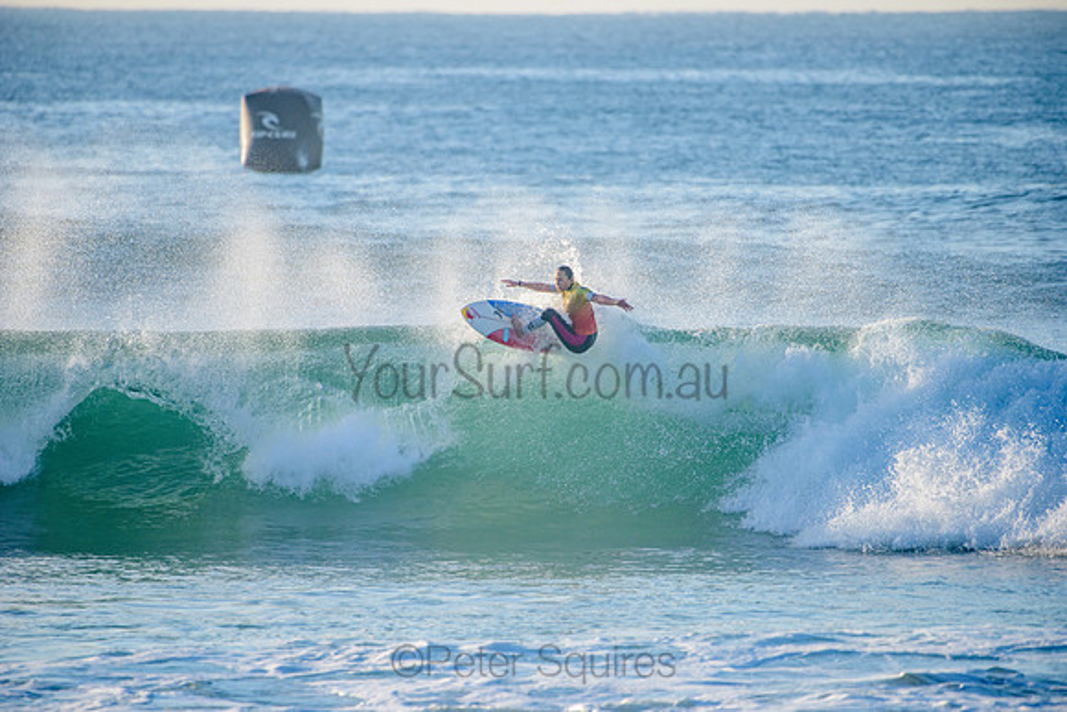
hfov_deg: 4.1
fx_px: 14822
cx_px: 534
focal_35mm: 500
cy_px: 356
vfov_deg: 2.8
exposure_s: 1/1600
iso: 320
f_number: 5.6
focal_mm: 500
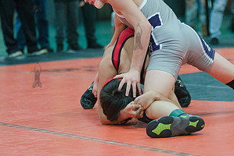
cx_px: 138
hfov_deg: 13.2
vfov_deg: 8.9
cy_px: 36
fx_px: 1008
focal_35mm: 155
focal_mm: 80
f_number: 2.8
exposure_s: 1/320
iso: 4000
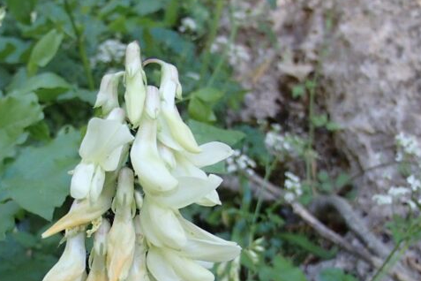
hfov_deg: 32.0
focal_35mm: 62
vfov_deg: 21.6
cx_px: 129
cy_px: 232
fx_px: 725
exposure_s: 1/160
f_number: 4.7
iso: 400
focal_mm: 6.64
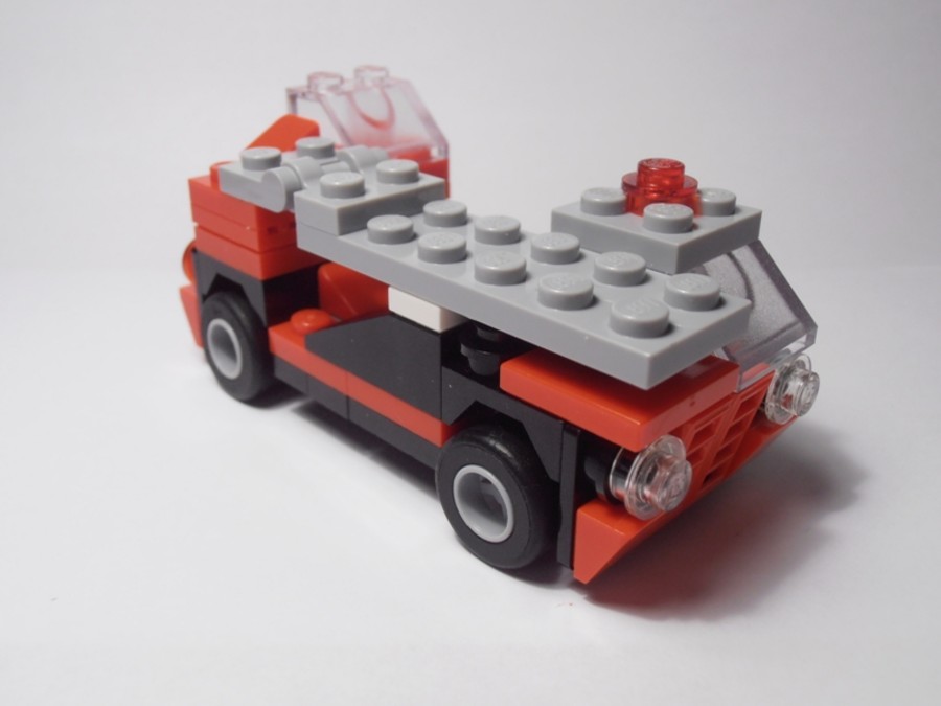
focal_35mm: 37
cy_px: 353
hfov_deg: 50.1
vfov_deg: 38.7
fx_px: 1006
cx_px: 470
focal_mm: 6.61
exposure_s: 1/50
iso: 100
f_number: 3.9
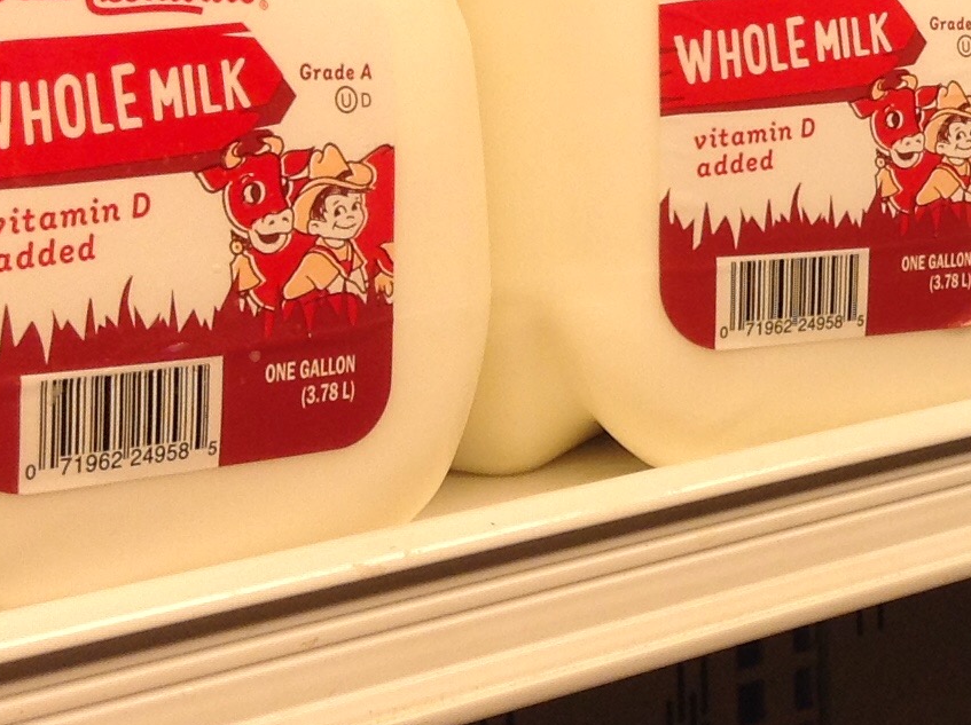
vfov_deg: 14.5
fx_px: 2830
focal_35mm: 101
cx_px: 999
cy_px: 117
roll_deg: +1.5
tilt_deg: -3.8
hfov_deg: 18.9
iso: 25
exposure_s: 1/100
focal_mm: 3.3
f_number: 2.4
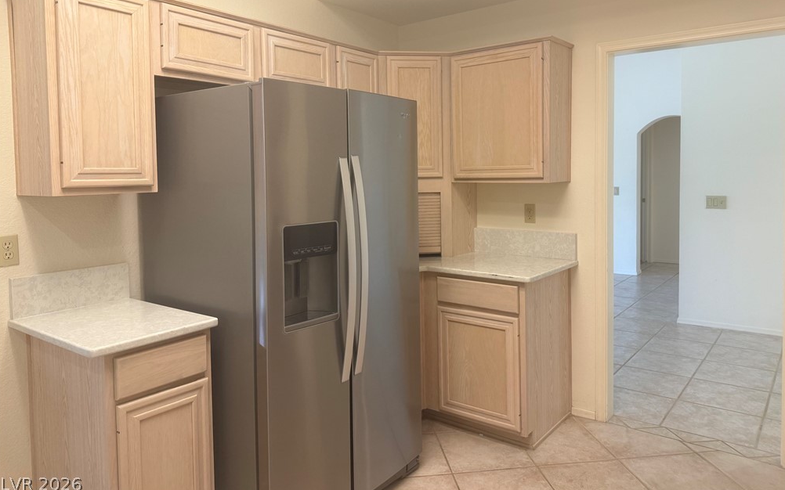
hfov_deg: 70.4
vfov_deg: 47.3
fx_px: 556
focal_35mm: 26
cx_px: 397
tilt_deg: -2.1
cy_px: 196
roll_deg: +0.9
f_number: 1.78
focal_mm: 6.76
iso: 160
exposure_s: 1/120
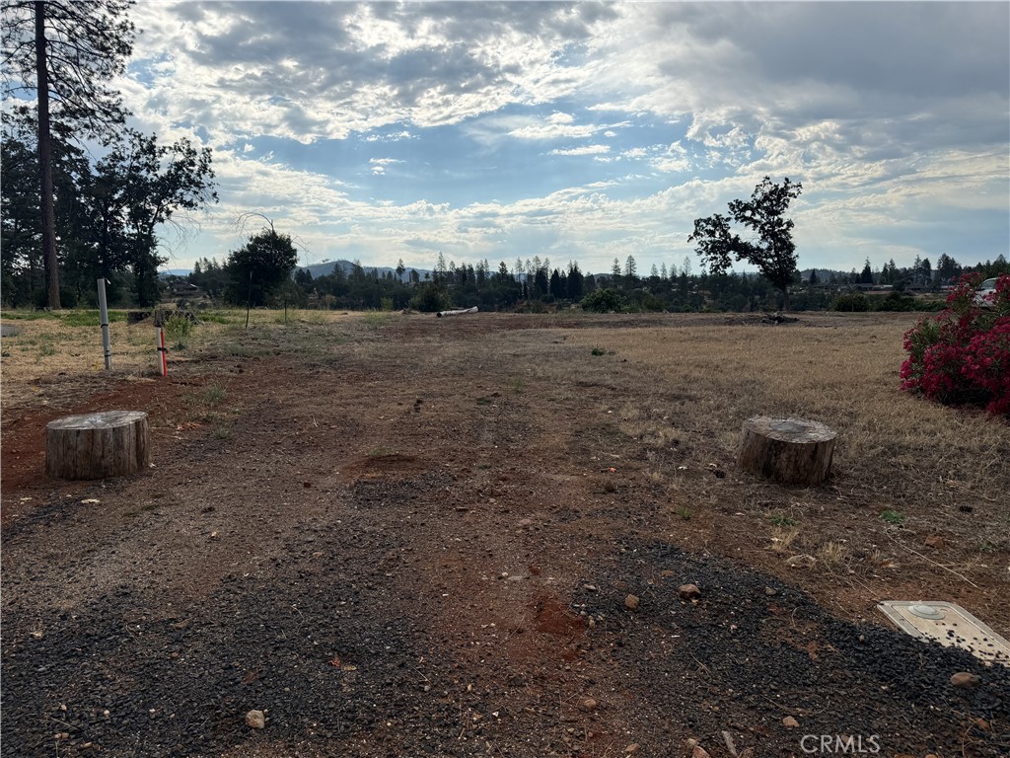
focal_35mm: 24
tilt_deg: -6.5
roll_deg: +1.4
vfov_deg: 56.8
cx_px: 505
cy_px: 379
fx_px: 700
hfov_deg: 71.6
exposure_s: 1/7353
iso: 80
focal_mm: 6.76
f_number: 1.78
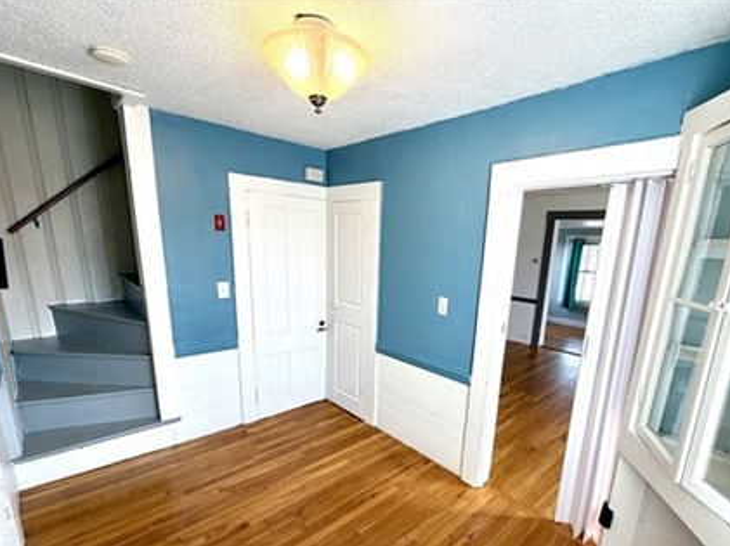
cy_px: 325
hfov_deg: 90.8
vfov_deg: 73.9
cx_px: 401
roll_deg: -1.1
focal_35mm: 17
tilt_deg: -12.7
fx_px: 358
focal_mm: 2.22
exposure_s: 1/120
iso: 64
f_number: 2.2
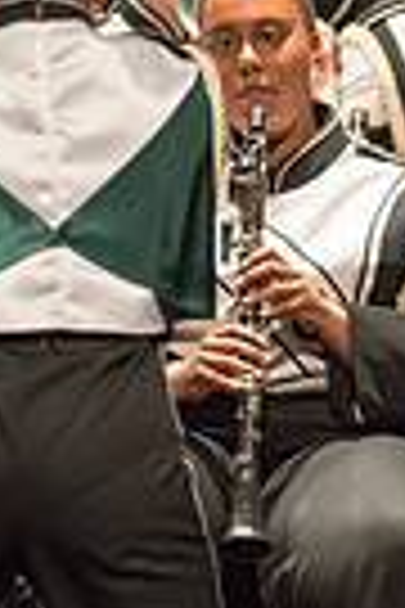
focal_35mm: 1287
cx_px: 1125
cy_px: 254
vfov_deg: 1.6
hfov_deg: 1.1
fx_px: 21716
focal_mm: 300
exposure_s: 1/500
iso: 4000
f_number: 2.8
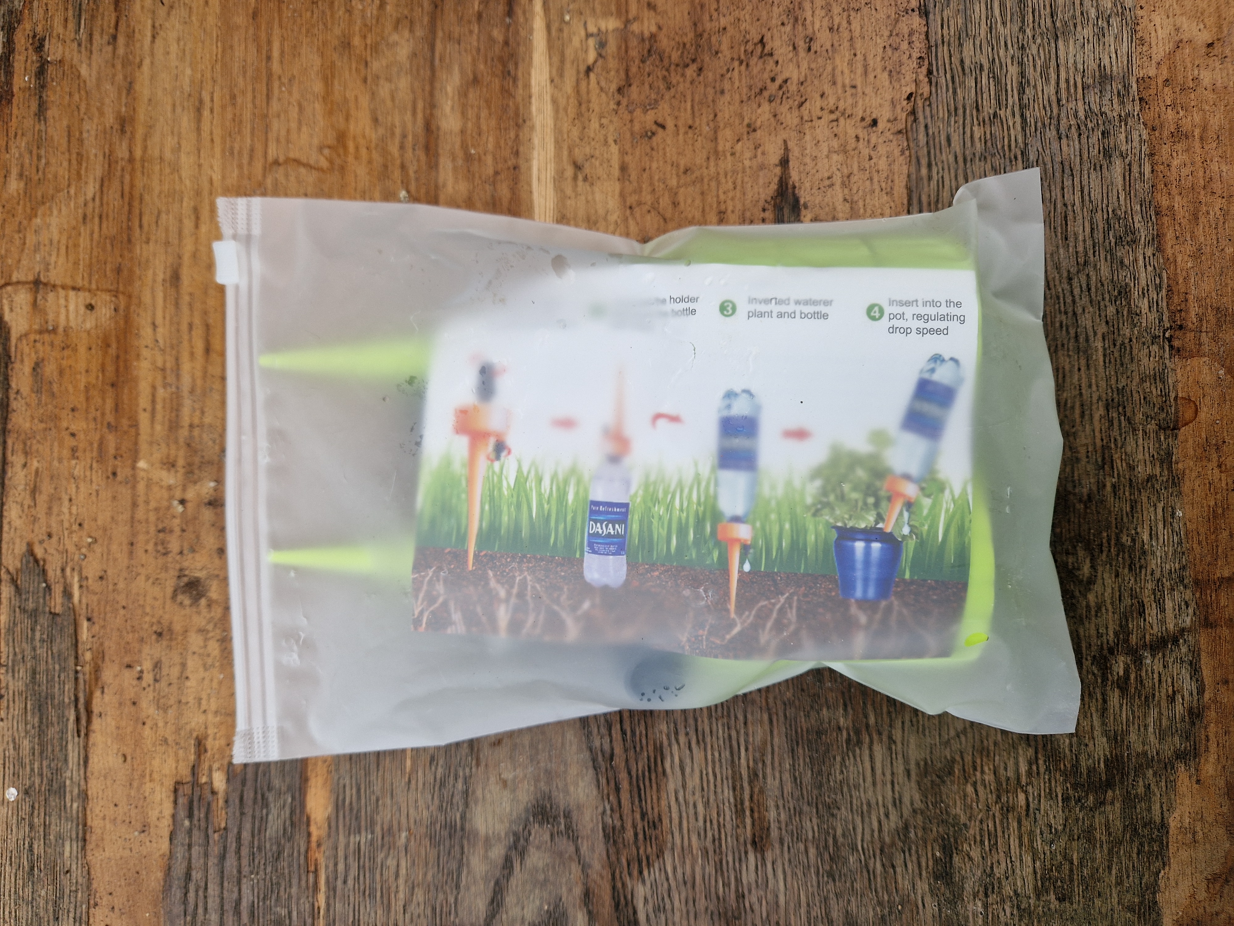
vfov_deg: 58.9
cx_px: 617
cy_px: 463
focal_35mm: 23
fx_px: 820
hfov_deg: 73.9
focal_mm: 5.4
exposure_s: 1/396
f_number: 1.8
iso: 50
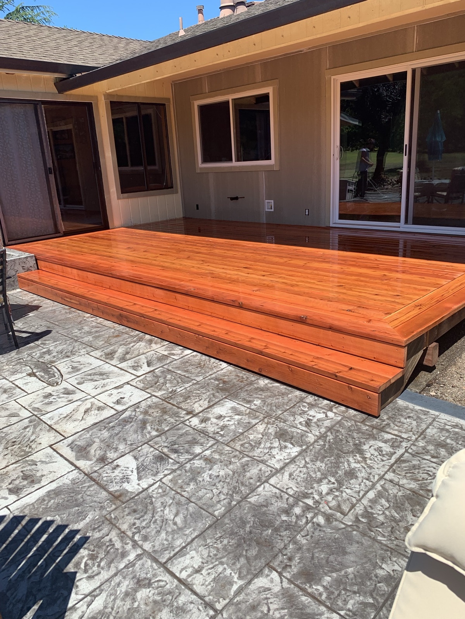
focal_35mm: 26
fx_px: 466
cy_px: 310
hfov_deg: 53.1
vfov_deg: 67.3
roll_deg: +3.4
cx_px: 232
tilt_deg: -17.4
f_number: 1.8
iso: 25
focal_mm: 4.25
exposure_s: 1/1266
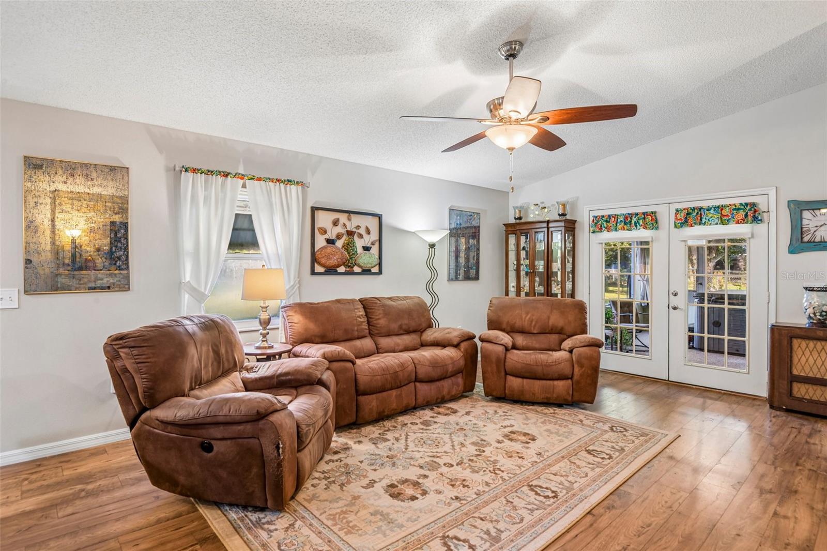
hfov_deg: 86.9
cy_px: 276
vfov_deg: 64.5
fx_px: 436
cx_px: 414
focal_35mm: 19
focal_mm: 19
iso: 400
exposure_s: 1/5
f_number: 8
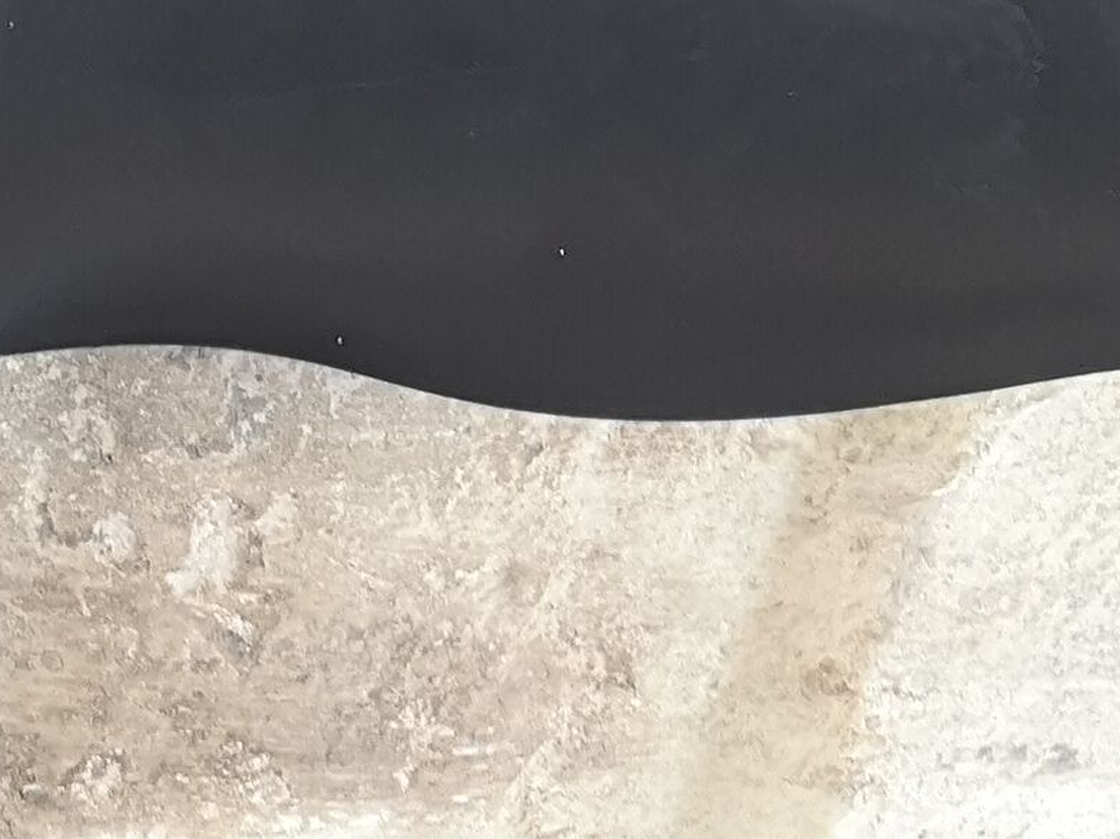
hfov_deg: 14.8
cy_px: 1267
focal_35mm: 126
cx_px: -447
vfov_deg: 11.3
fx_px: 4075
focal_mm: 5.58
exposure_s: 1/33.3
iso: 250
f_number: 1.8
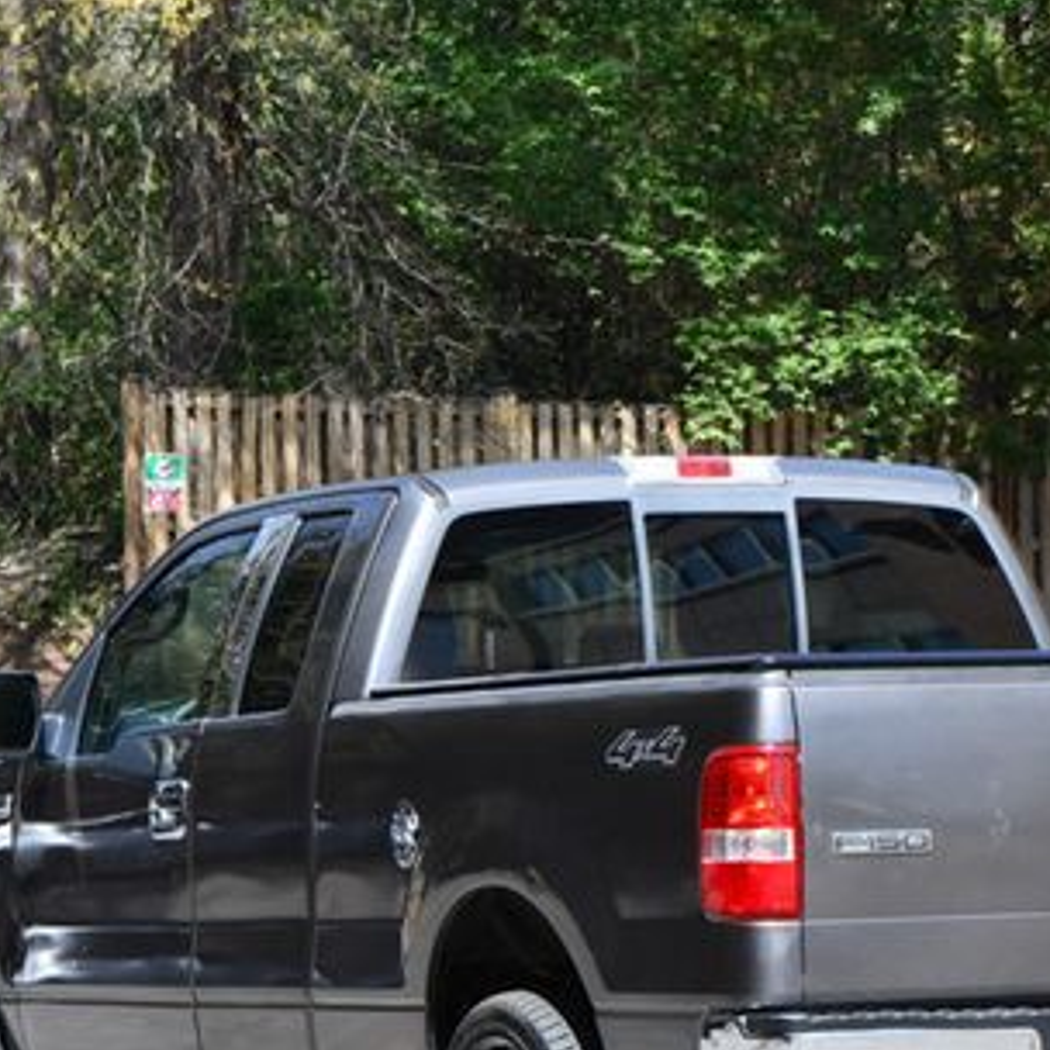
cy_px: 715
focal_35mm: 209
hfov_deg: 8.4
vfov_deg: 8.4
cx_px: 701
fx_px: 7172
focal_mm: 78
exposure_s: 1/250
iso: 200
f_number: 8
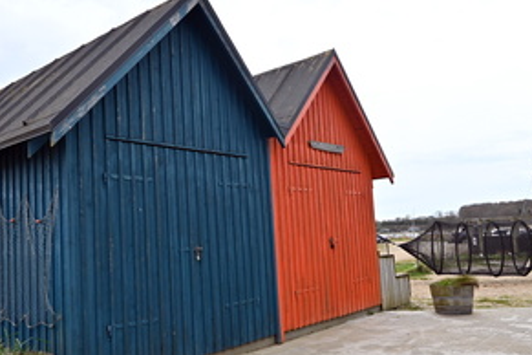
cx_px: 219
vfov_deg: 39.9
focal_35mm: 33
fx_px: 488
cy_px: 199
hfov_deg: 56.9
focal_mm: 16
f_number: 6.3
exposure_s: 1/320
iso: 100
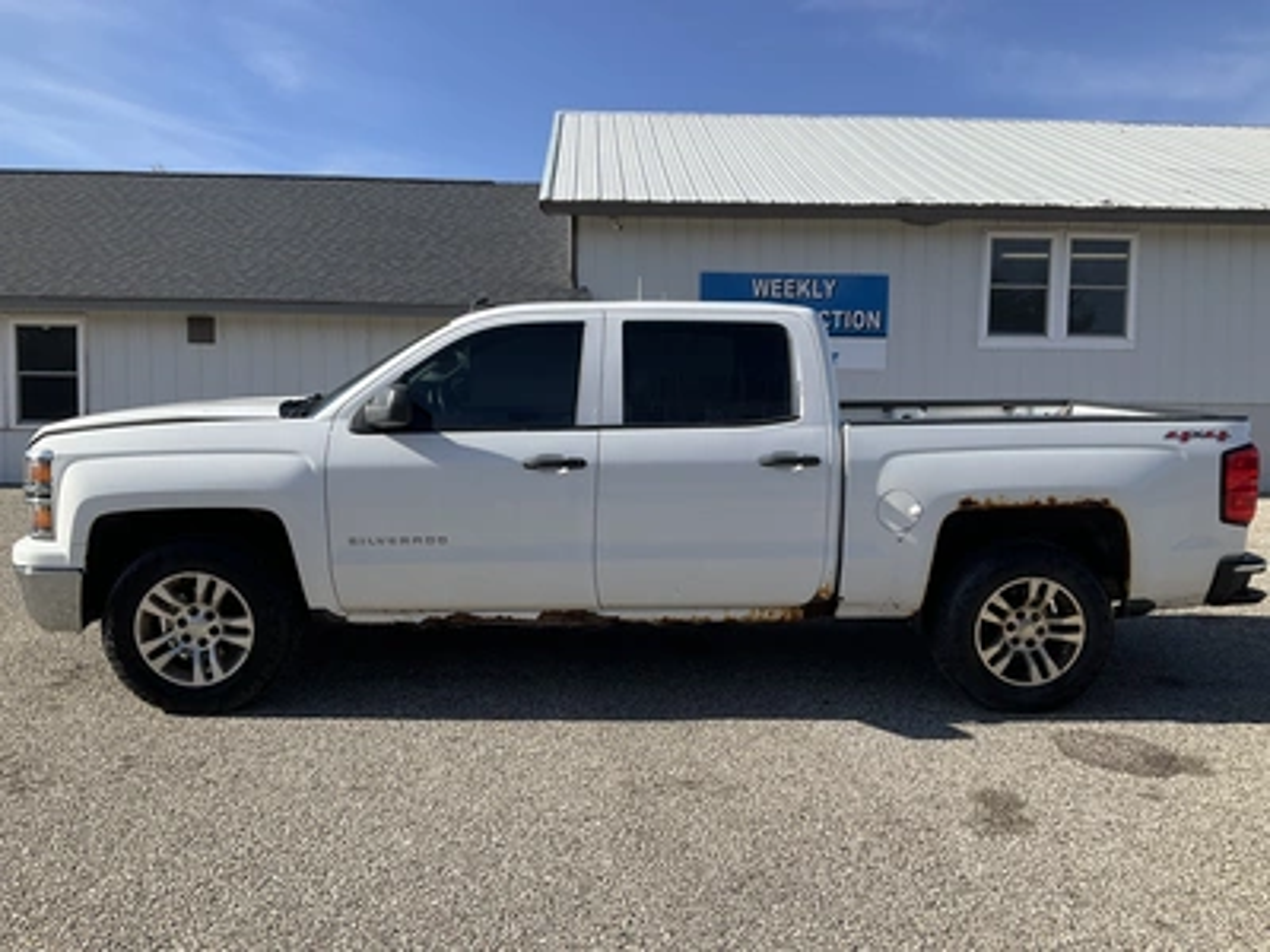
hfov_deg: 61.7
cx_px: 635
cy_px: 476
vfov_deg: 48.2
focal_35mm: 29
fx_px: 1064
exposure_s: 1/1626
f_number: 1.8
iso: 25
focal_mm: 3
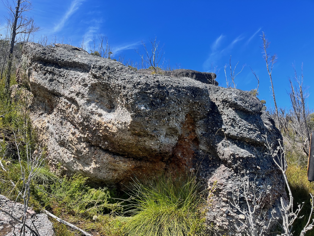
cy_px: 118
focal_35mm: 26
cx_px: 157
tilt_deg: +15.3
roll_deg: +4.9
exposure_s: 1/1536
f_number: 1.6
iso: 50
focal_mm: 5.1
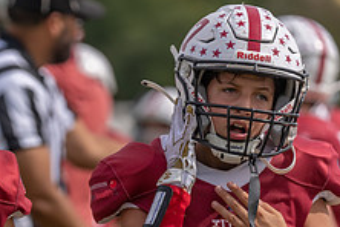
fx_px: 5534
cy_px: 242
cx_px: -118
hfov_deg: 3.5
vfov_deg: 2.3
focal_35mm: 586
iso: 100
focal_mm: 200
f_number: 3.5
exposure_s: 1/2000
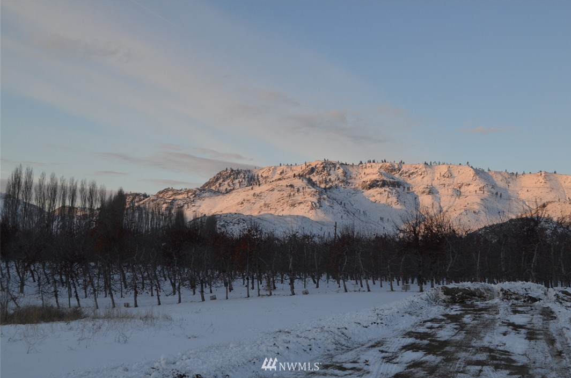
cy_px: 191
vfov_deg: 31.0
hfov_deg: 45.5
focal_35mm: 43
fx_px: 680
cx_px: 292
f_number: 7.1
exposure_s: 1/200
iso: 200
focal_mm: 28
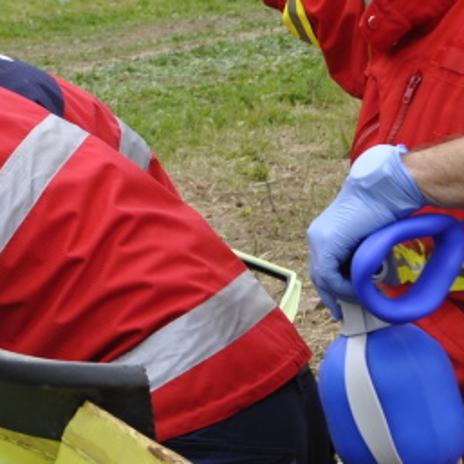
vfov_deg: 9.8
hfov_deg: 9.4
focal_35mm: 178
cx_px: -334
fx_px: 2695
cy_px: 139
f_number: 9
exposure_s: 1/320
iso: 200
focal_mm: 35
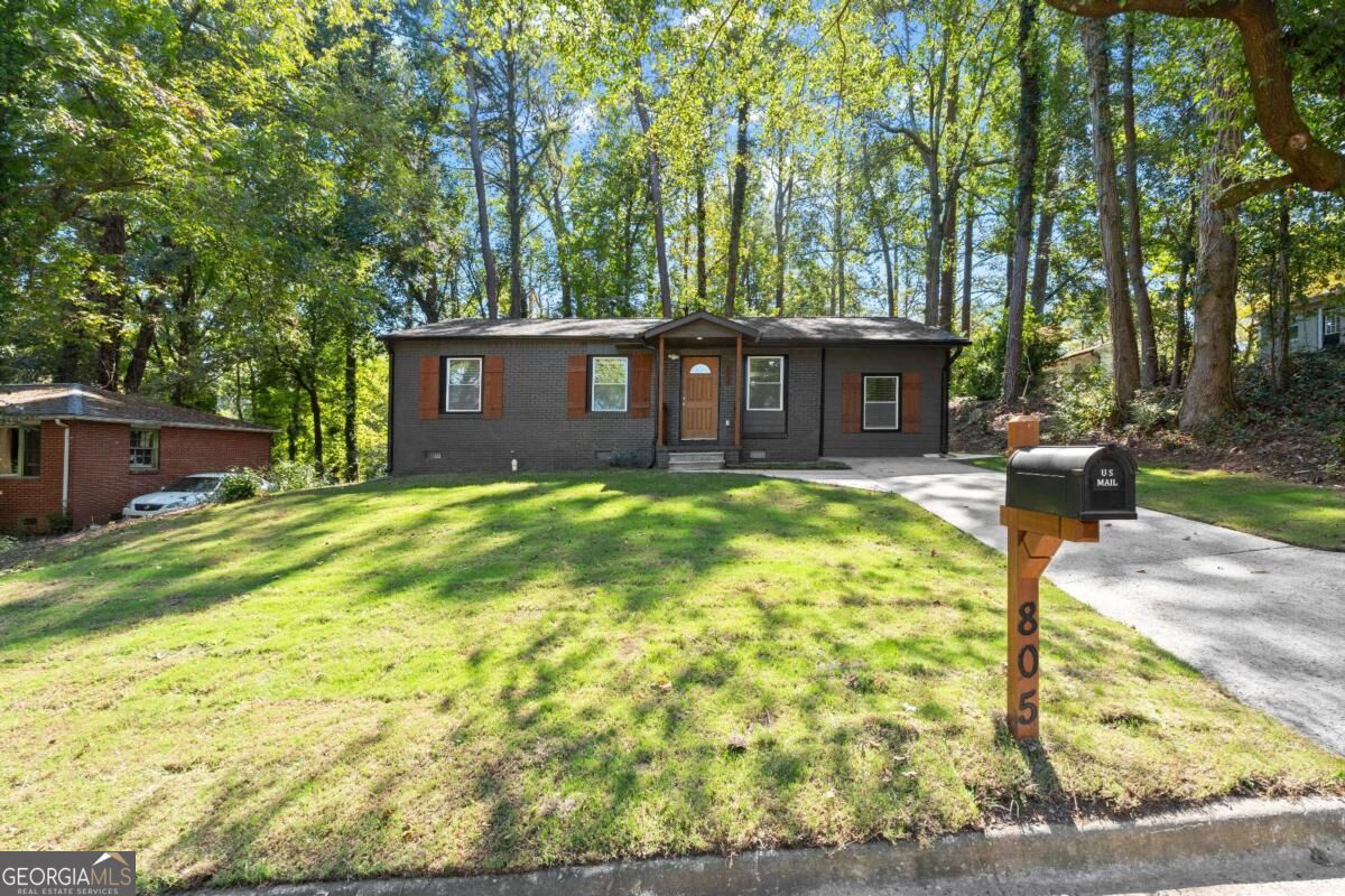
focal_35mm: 16
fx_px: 598
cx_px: 672
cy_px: 448
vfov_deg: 73.7
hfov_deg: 96.7
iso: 320
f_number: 11
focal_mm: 16
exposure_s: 1/60
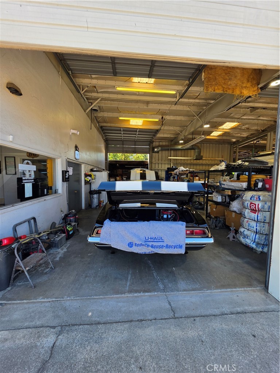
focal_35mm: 13
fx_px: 140
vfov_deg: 106.2
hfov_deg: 89.9
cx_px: 140
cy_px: 186
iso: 32
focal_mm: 2.2
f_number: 1.9
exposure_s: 1/368
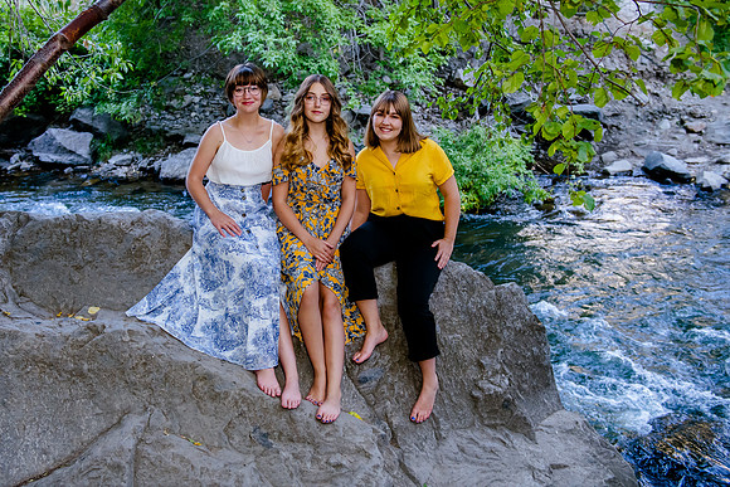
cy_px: 202
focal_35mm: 38
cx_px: 310
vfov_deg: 35.4
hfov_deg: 51.1
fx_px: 761
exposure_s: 1/160
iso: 1600
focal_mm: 32
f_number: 4
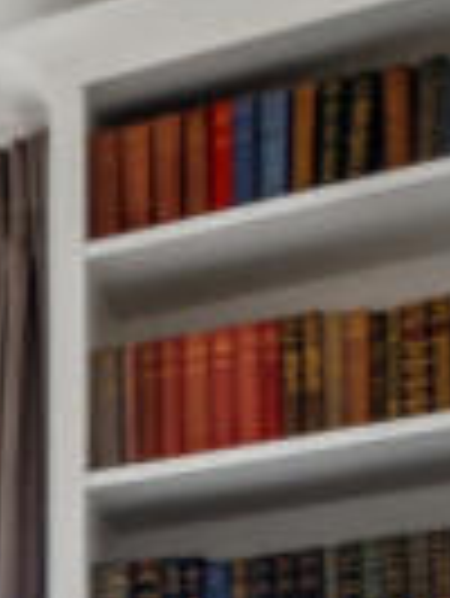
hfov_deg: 7.0
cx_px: -1620
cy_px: 1086
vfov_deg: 15.2
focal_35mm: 111
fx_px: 1921
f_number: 4
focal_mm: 10
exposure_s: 1/80
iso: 640
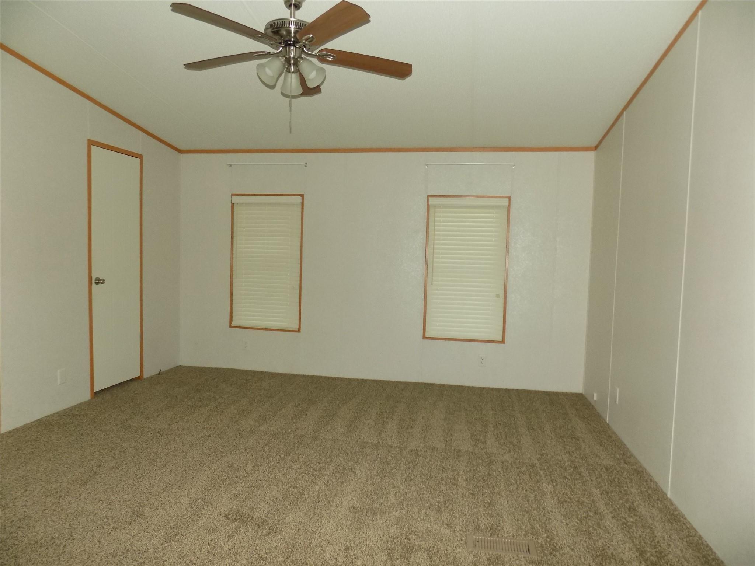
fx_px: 502
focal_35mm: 23
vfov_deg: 58.9
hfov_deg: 73.9
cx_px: 378
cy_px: 283
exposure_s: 1/30
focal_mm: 4
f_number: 3.1
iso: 200
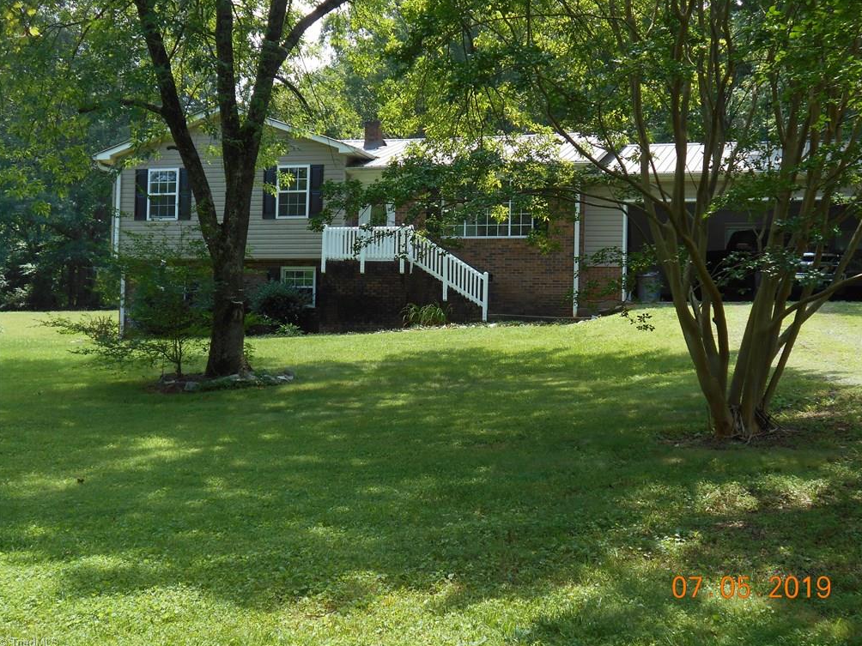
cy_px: 321
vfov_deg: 29.1
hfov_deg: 38.2
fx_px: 1245
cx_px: 436
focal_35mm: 50
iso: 80
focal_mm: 8.8
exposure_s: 1/200
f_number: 4.5
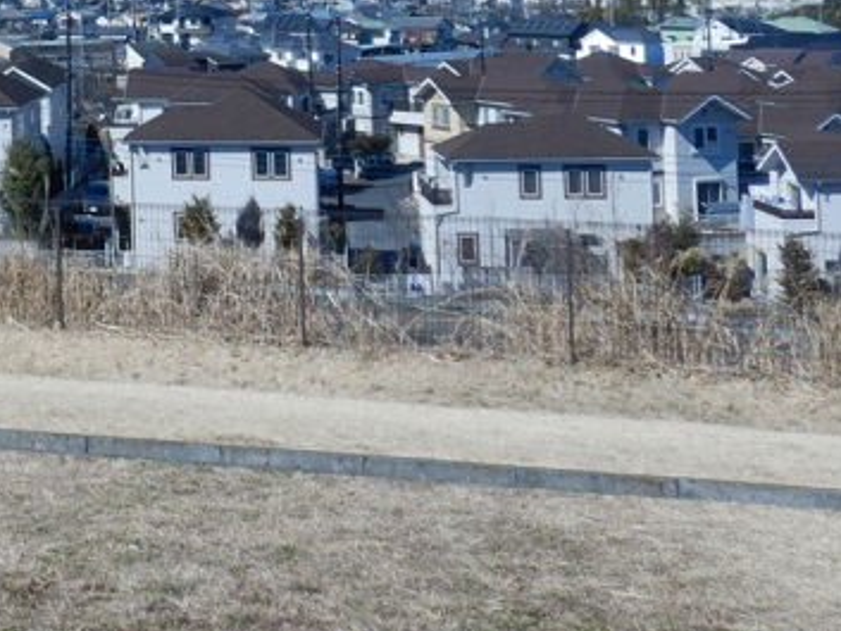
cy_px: -79
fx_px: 1653
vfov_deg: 20.5
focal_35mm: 68
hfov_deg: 25.8
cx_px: -150
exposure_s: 1/1250
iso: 125
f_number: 4.1
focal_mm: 4.3
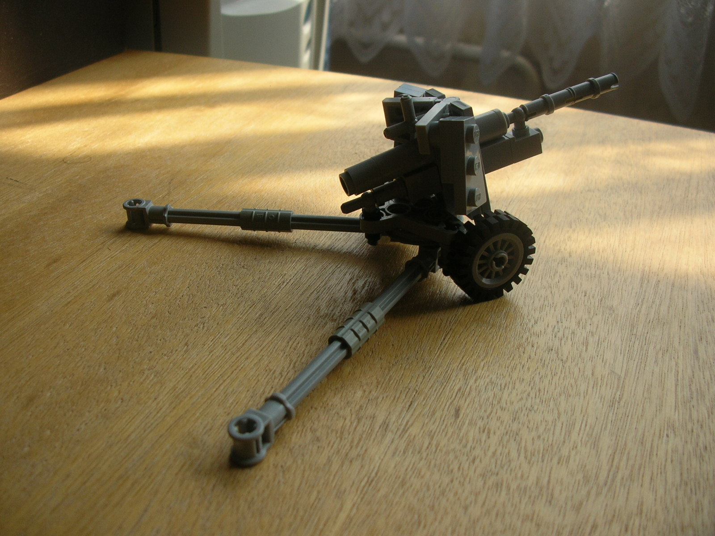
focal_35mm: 35
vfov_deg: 40.7
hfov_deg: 52.6
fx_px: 723
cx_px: 358
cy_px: 268
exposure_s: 1/211
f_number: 2.8
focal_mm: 5.8
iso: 50
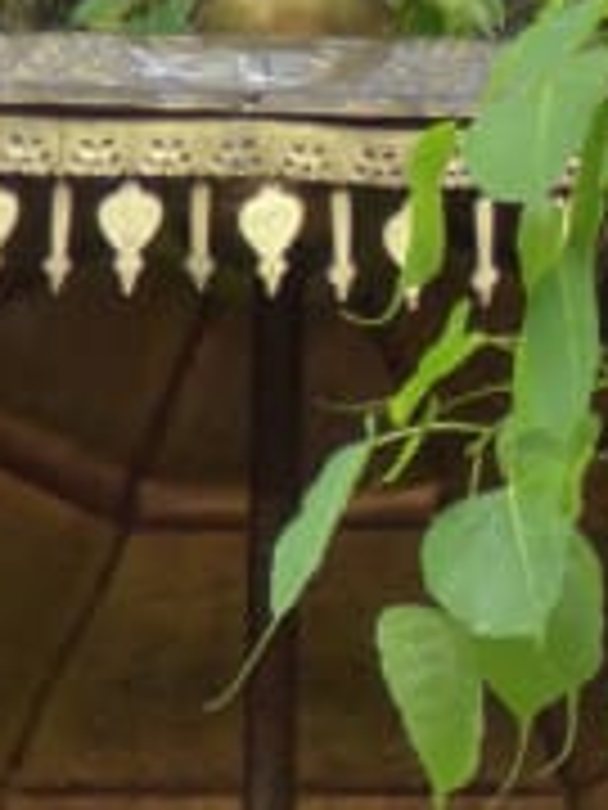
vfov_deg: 5.9
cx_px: 257
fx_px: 7798
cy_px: 1184
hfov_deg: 4.5
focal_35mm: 333
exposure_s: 1/40
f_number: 4.5
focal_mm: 12.5
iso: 400
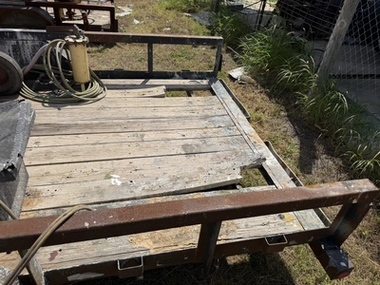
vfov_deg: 56.8
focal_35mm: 24
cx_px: 190
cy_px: 142
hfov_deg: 71.6
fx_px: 263
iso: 80
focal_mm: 6.76
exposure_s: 1/8130
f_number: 1.78
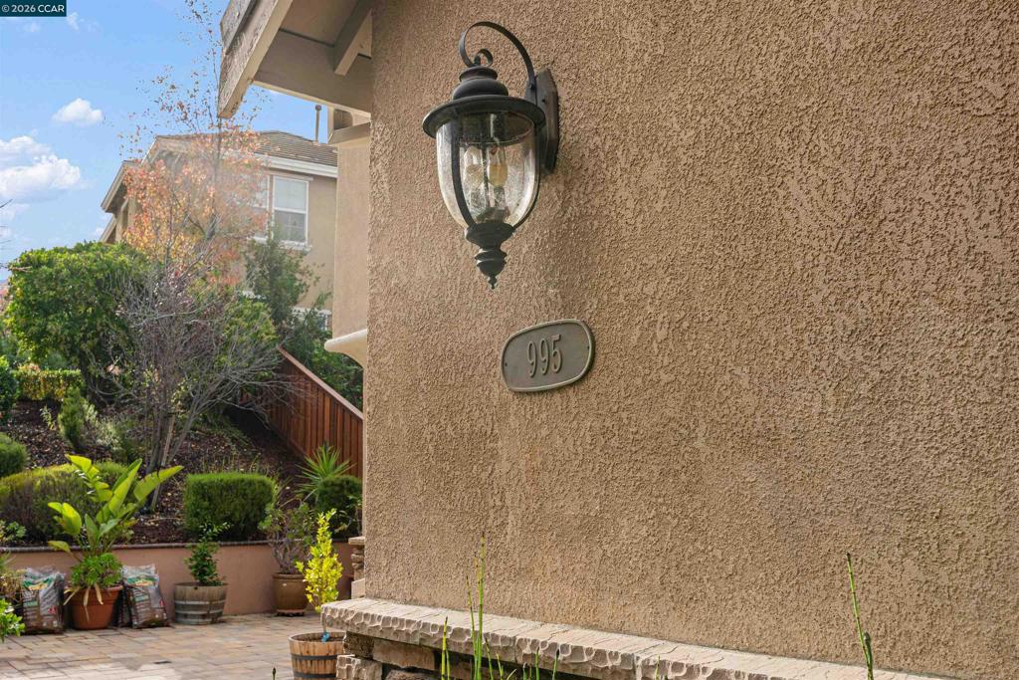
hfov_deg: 54.4
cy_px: 340
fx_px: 991
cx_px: 510
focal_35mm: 35
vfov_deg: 37.9
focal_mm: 35
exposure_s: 1/200
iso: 200
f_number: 11
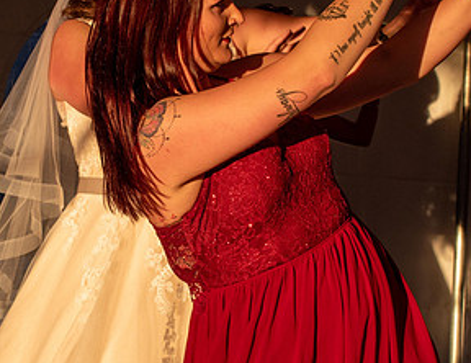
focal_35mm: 156
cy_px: 145
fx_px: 2144
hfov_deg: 12.5
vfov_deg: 9.7
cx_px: 148
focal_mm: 40
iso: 320
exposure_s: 1/250
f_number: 8
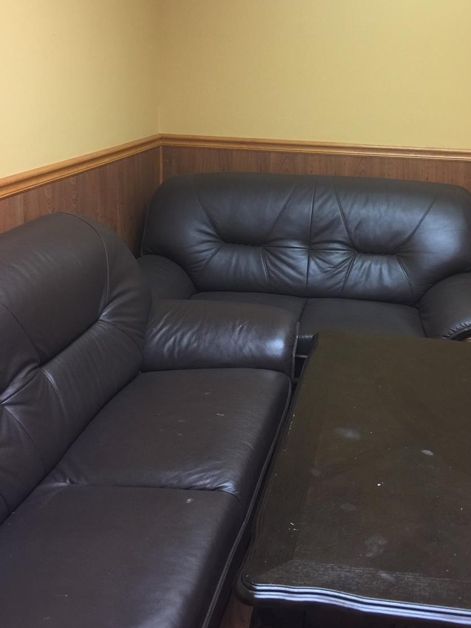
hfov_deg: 35.6
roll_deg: -0.1
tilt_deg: -11.5
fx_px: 726
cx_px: 316
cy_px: 198
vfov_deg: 45.9
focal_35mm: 40
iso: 80
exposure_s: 1/15
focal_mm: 4.15
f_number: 2.2
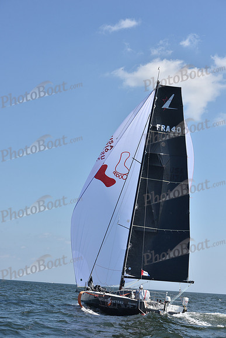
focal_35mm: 70
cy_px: 169
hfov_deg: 19.5
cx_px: 113
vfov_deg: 28.8
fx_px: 659
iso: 320
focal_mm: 70
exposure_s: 1/1250
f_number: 9
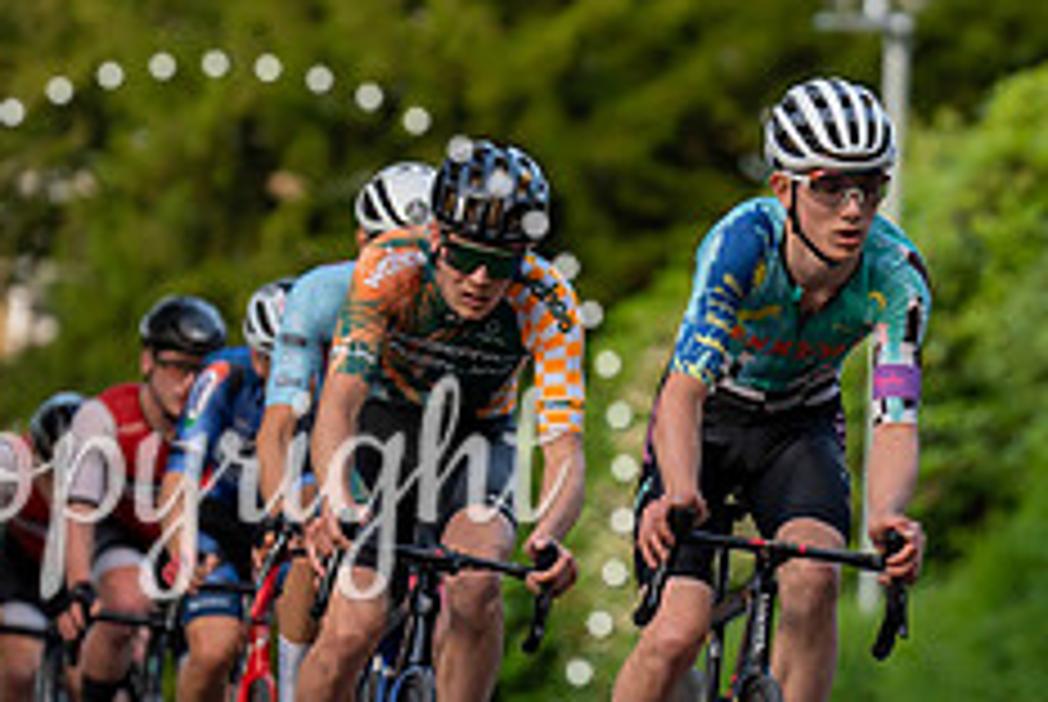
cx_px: 913
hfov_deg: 5.4
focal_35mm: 383
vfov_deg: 3.6
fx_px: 11163
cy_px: 245
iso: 1250
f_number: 2.8
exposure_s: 1/1000
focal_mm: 154
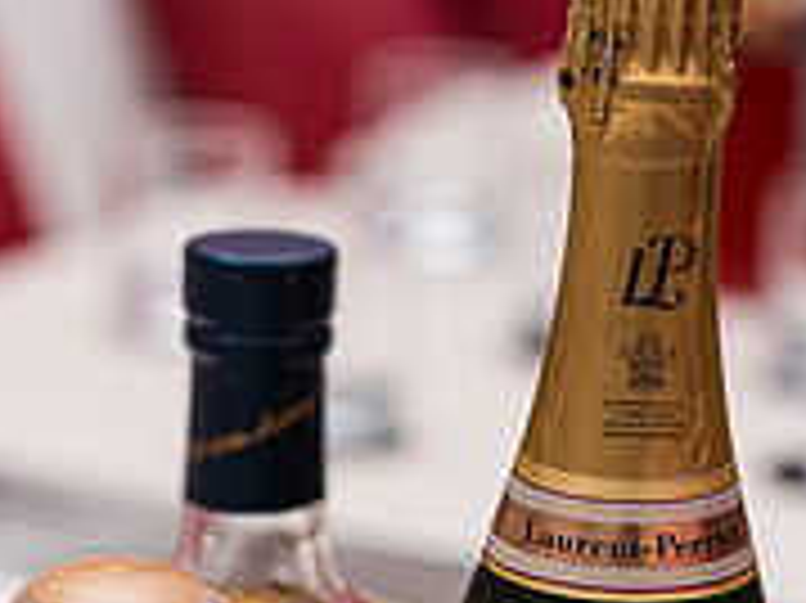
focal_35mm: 133
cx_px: 342
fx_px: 3095
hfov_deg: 14.8
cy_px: 648
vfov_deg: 11.0
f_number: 2.8
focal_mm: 55
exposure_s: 1/200
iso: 100
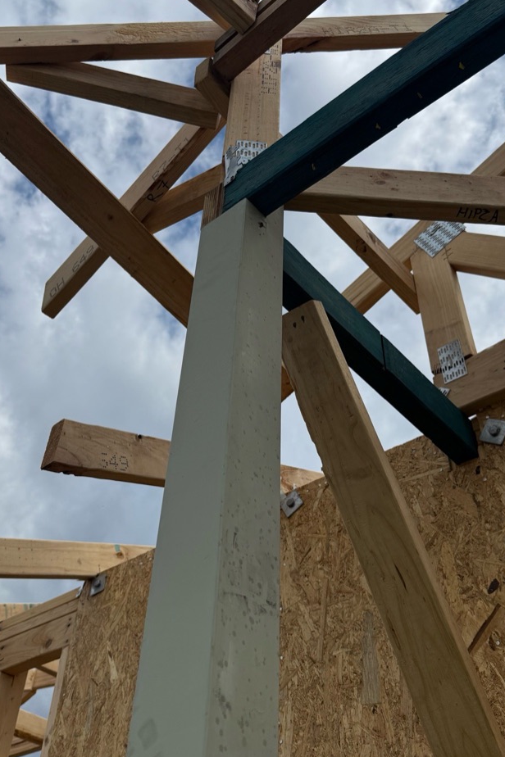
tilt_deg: +44.3
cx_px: 231
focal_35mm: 36
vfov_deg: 53.1
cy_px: 343
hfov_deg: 36.8
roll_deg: -8.0
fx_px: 757
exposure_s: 1/11905
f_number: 1.78
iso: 100
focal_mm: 6.76
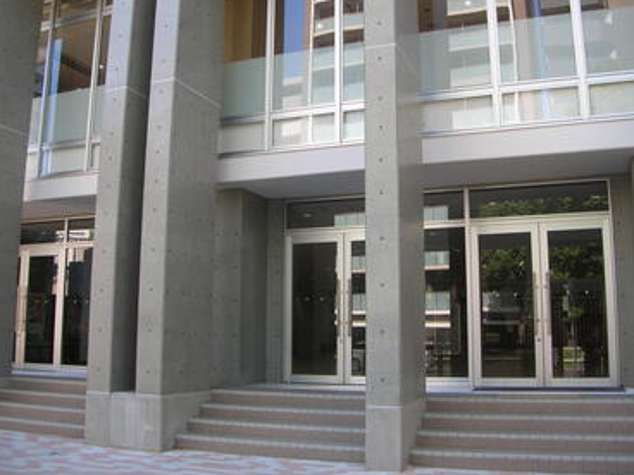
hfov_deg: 49.0
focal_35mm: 38
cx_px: 320
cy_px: 219
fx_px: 696
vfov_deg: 37.7
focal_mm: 5.8
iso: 50
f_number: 2.8
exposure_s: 1/133
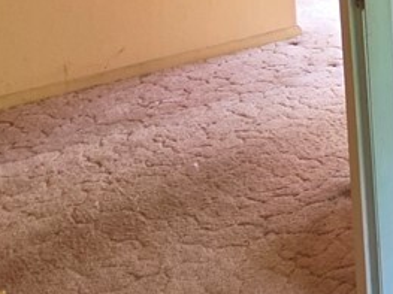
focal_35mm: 79
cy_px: -158
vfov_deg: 16.8
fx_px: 896
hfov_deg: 19.4
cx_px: 684
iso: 200
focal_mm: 2.2
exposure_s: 1/60
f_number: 1.9
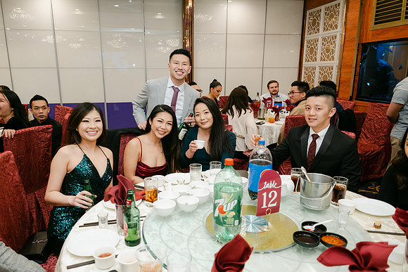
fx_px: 298
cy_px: 143
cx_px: 186
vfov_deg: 49.0
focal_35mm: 26
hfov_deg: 68.6
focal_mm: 16
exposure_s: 1/125
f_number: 2.8
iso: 800
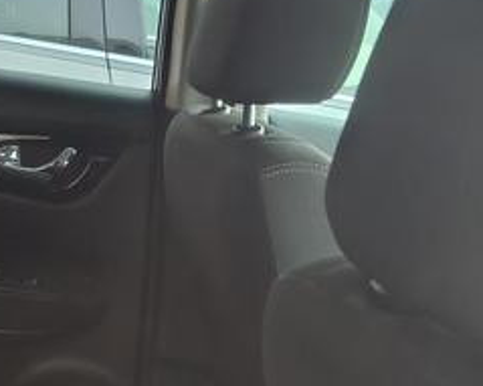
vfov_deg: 22.0
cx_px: 49
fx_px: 915
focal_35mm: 64
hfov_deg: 28.4
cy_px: 464
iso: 4759
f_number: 1.7
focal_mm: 5.24
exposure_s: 1/16.7
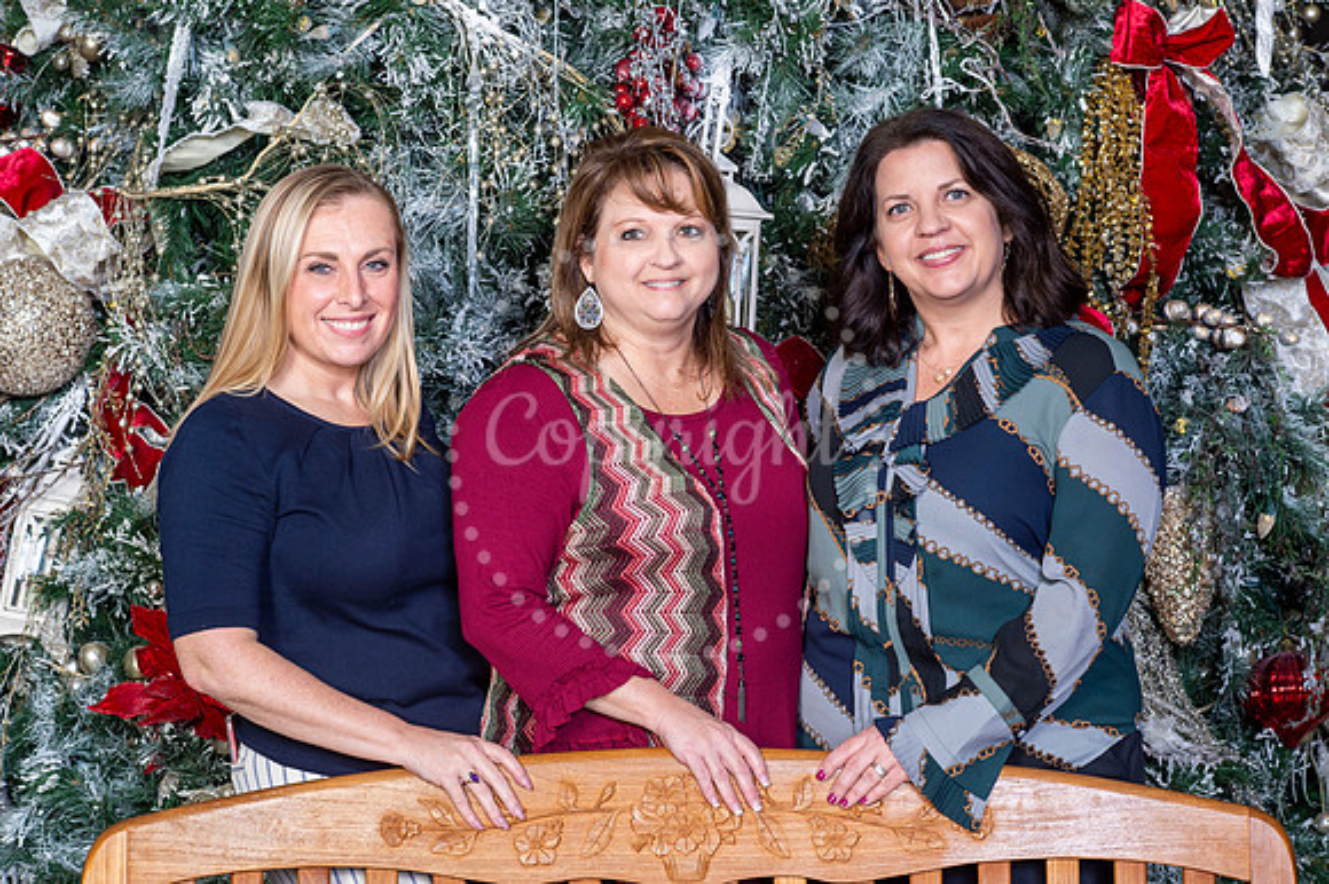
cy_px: 442
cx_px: 664
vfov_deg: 16.1
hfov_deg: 23.9
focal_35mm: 85
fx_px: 3136
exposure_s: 1/125
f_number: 8
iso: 400
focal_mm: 85
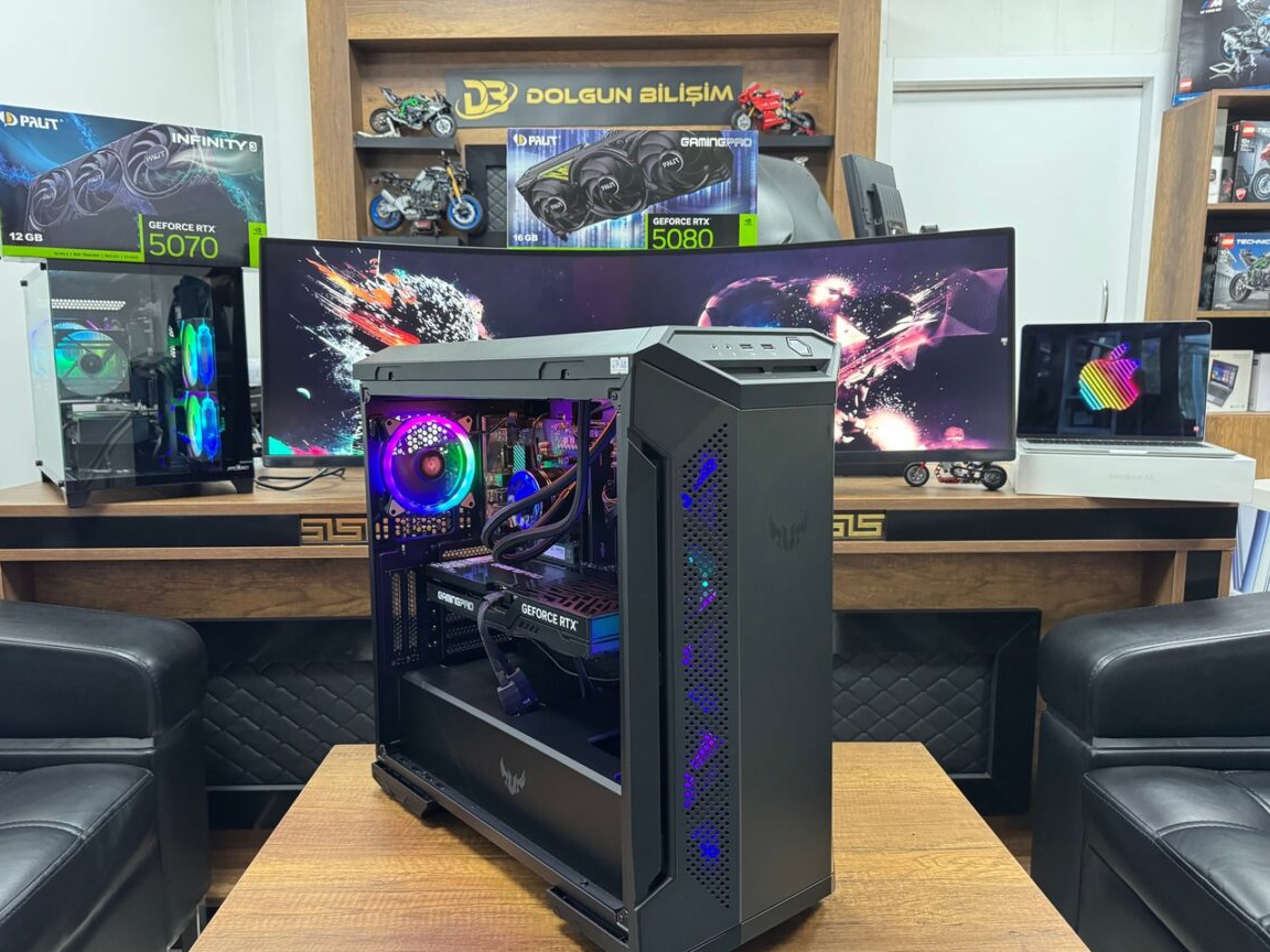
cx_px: 613
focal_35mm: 25
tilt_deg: -7.4
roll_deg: +0.3
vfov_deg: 54.9
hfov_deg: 69.4
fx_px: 917
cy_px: 488
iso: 800
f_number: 1.78
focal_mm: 6.76
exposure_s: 1/50
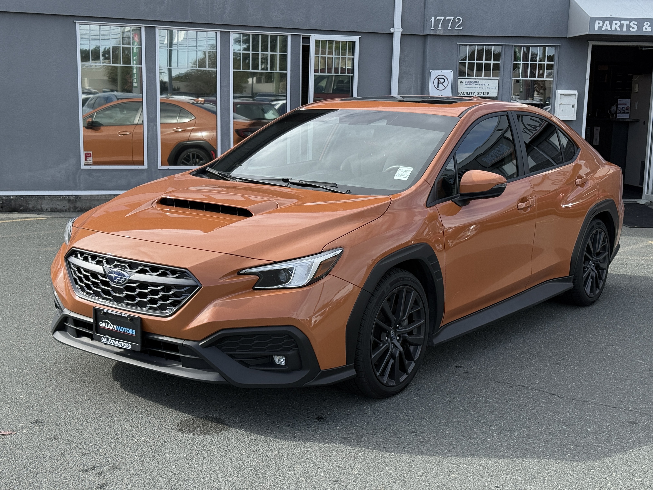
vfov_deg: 30.3
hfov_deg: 39.7
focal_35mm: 48
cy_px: 245
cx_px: 326
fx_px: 905
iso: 64
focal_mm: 6.76
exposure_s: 1/2033
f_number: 1.78
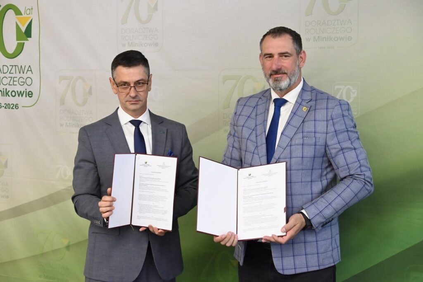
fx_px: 835
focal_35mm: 71
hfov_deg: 28.4
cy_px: 141
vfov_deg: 19.2
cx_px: 212
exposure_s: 1/60
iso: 5600
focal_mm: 71
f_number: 6
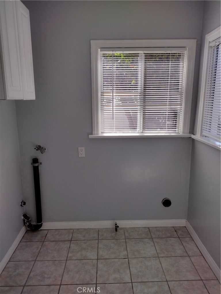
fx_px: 230
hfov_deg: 51.4
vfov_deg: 65.3
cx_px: 110
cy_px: 147
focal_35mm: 27
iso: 100
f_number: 1.7
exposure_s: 1/799
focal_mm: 4.71
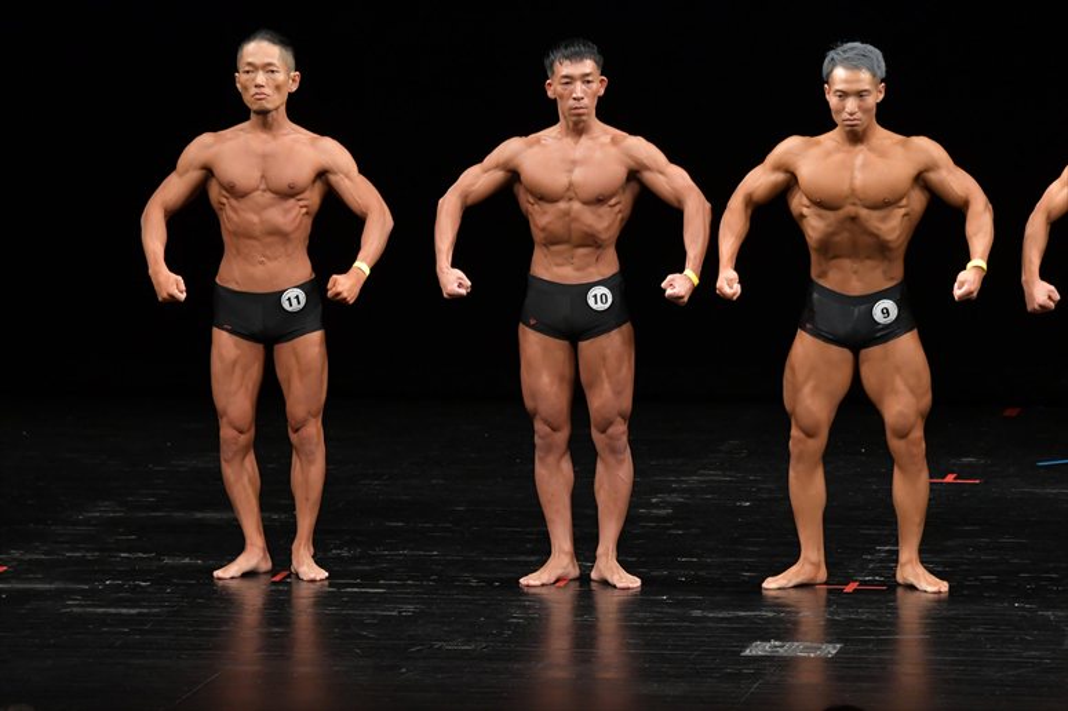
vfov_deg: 5.4
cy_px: 356
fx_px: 7561
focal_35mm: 255
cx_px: 534
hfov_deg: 8.1
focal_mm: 170
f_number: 5.6
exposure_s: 1/400
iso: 2500
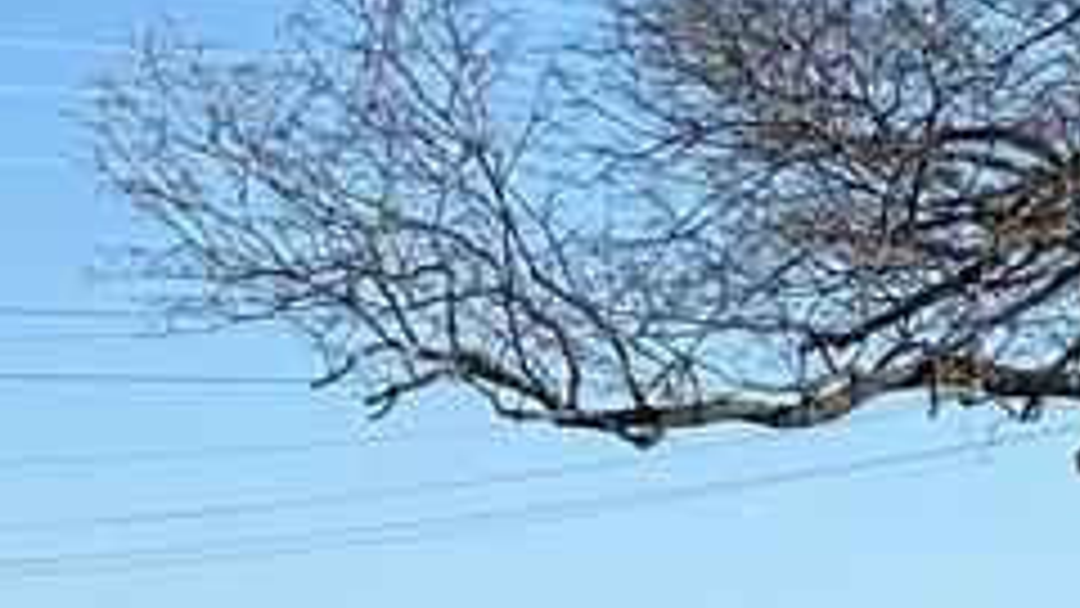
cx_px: 274
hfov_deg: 8.9
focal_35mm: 242
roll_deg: +0.0
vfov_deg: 5.0
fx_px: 6930
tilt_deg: -1.1
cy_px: 986
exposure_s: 1/2994
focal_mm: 5.96
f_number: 1.6
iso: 32
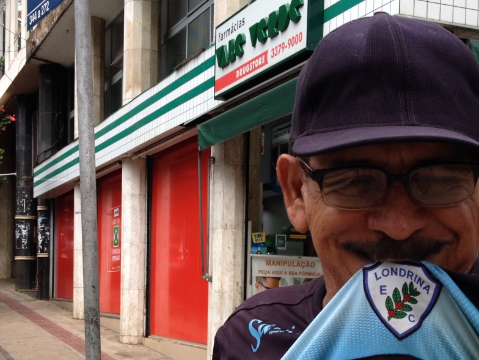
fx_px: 927
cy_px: 316
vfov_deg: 21.5
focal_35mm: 67
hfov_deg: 29.0
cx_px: 240
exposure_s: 1/549
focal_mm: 4.28
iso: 50
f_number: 2.4
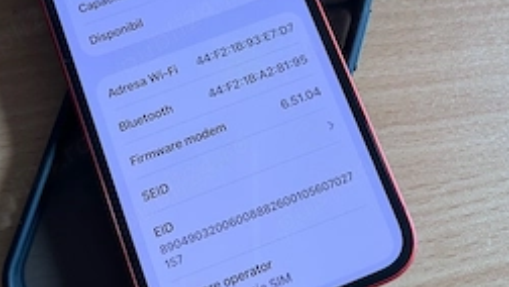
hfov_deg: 45.4
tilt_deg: -75.9
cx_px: 224
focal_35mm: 45
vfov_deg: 26.0
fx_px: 608
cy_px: 51
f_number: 1.5
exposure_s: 1/77
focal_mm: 5.7
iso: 125
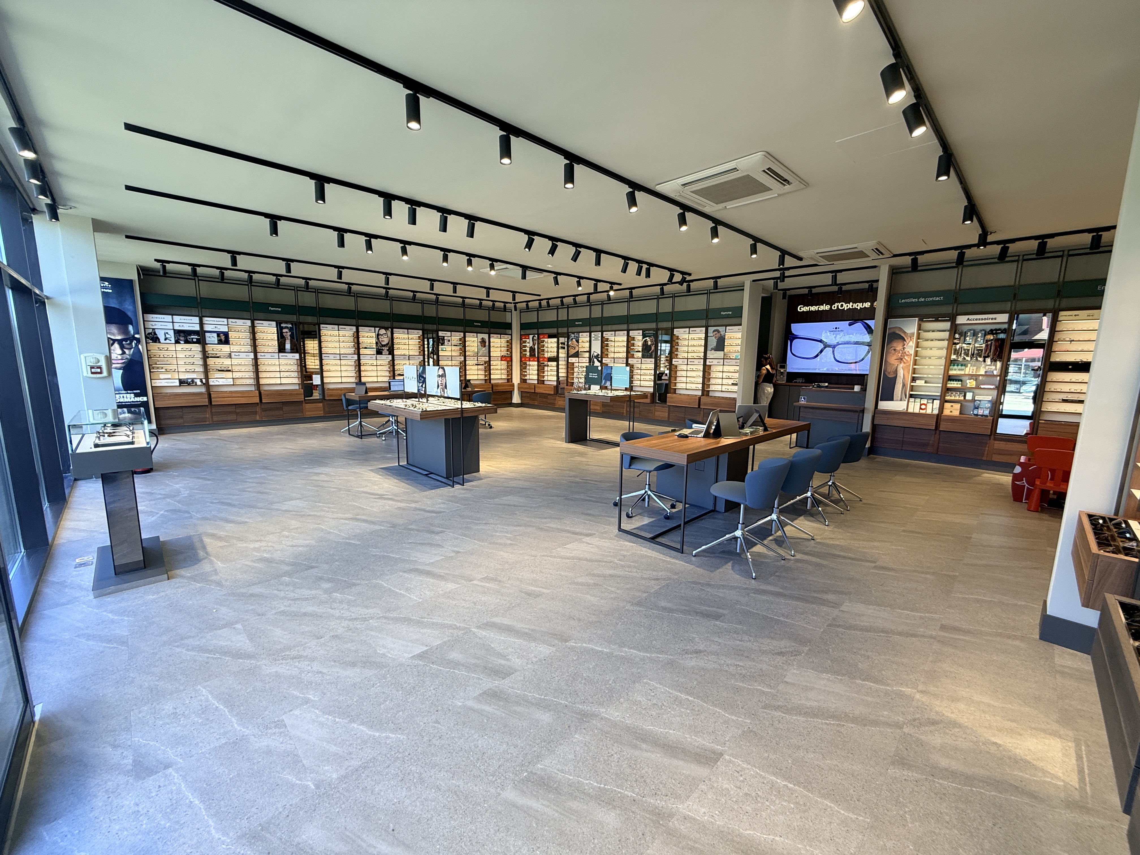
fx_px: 461
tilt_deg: -9.0
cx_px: 570
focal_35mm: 14
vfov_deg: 85.7
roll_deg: -0.8
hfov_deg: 102.1
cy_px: 428
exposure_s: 1/99
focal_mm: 2.22
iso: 64
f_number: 2.2
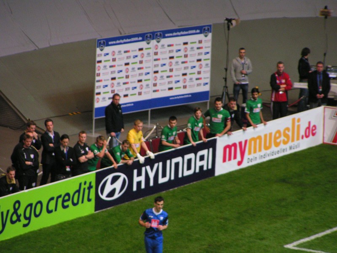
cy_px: 126
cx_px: 168
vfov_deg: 4.6
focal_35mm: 326
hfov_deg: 6.1
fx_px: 3174
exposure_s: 1/60
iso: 200
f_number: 3.5
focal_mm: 49.8
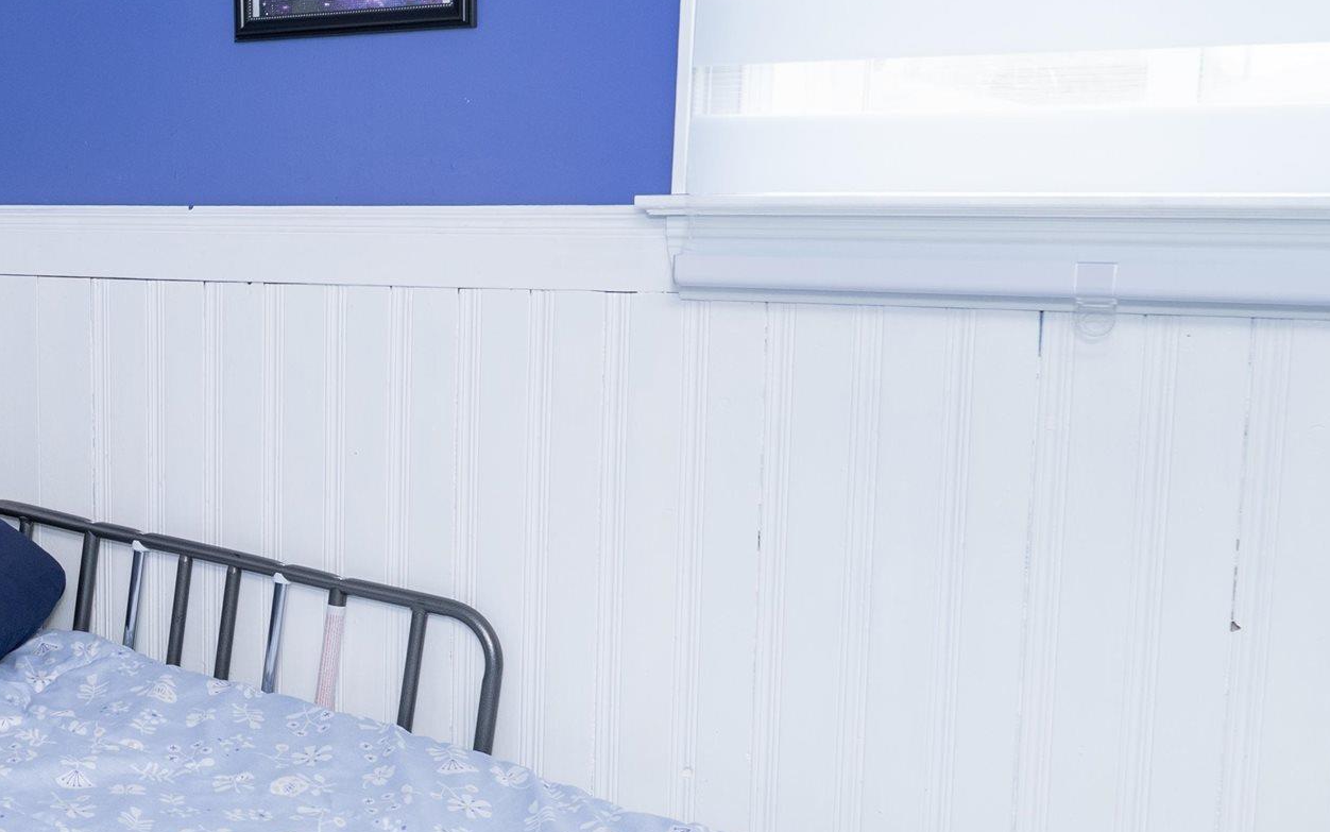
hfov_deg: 30.9
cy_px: 532
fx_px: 2175
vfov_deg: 21.6
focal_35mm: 60
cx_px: -69
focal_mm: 24
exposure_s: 1/200
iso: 640
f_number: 5.6
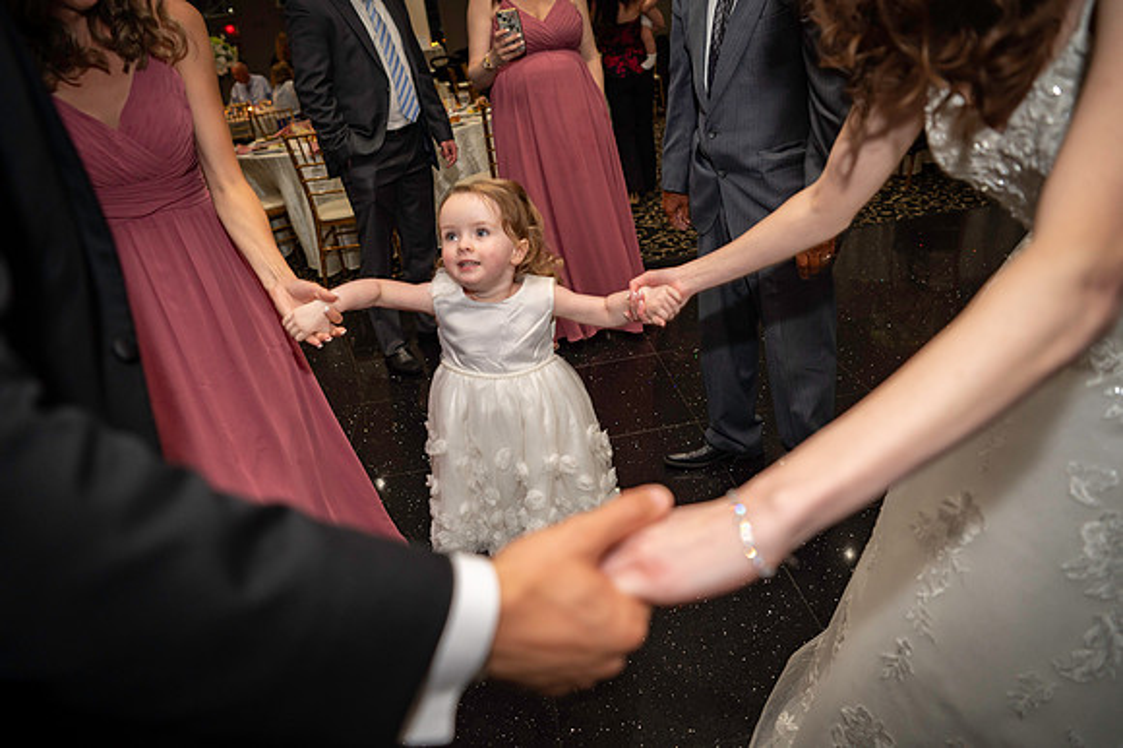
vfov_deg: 53.1
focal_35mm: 24
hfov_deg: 73.8
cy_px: 374
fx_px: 748
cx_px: 562
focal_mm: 24
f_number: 2.8
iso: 800
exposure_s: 1/100
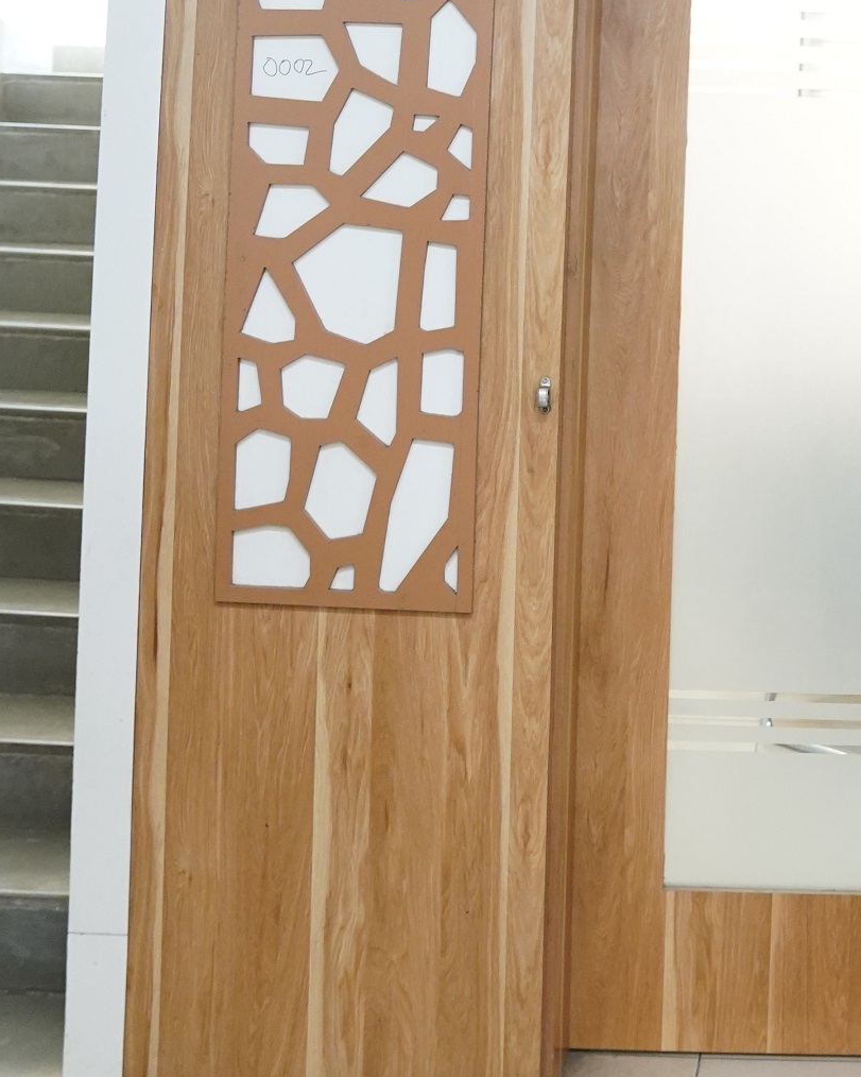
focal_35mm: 60
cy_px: 24
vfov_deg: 29.6
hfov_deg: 24.0
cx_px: 915
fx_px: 1911
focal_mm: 24
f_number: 3.5
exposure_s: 1/100
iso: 4000
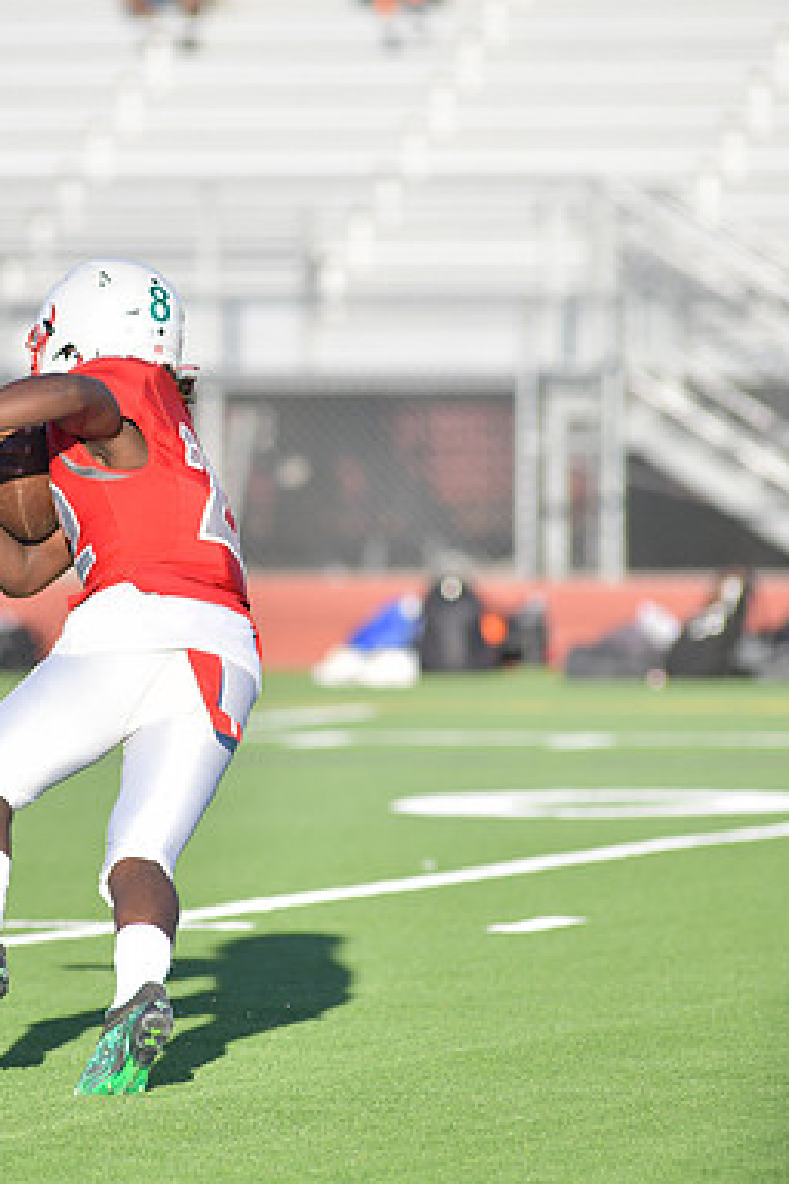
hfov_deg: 3.0
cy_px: 594
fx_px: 14891
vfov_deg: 4.6
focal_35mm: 453
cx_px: 123
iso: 500
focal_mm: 300
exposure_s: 1/3200
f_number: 5
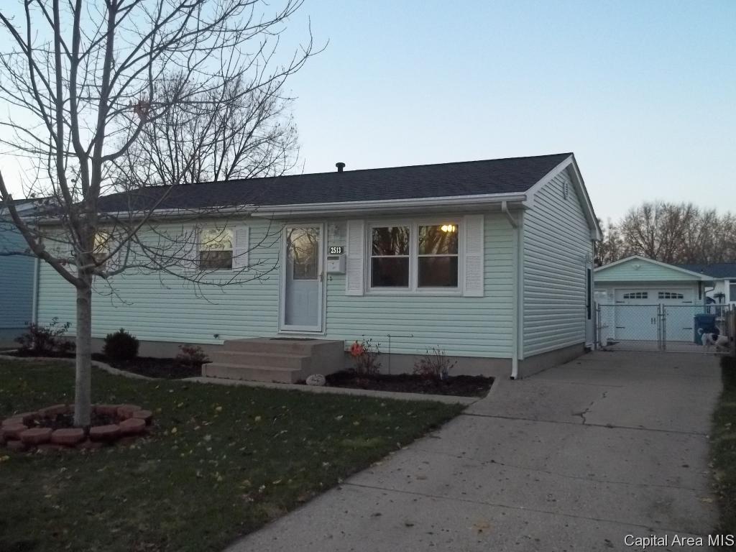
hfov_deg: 55.4
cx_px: 368
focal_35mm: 33
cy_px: 276
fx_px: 702
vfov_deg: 42.9
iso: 320
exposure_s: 1/100
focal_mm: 5.9
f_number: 3.3
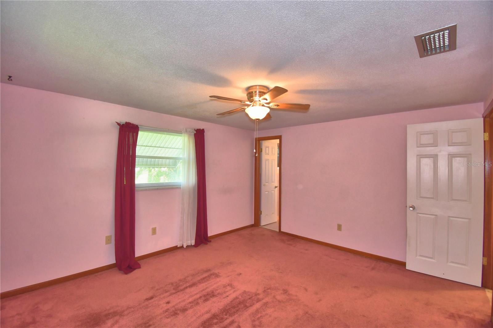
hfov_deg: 100.4
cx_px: 246
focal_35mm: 15
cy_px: 164
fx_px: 205
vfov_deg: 77.3
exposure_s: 1/30
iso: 560
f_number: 4.5
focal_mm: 10
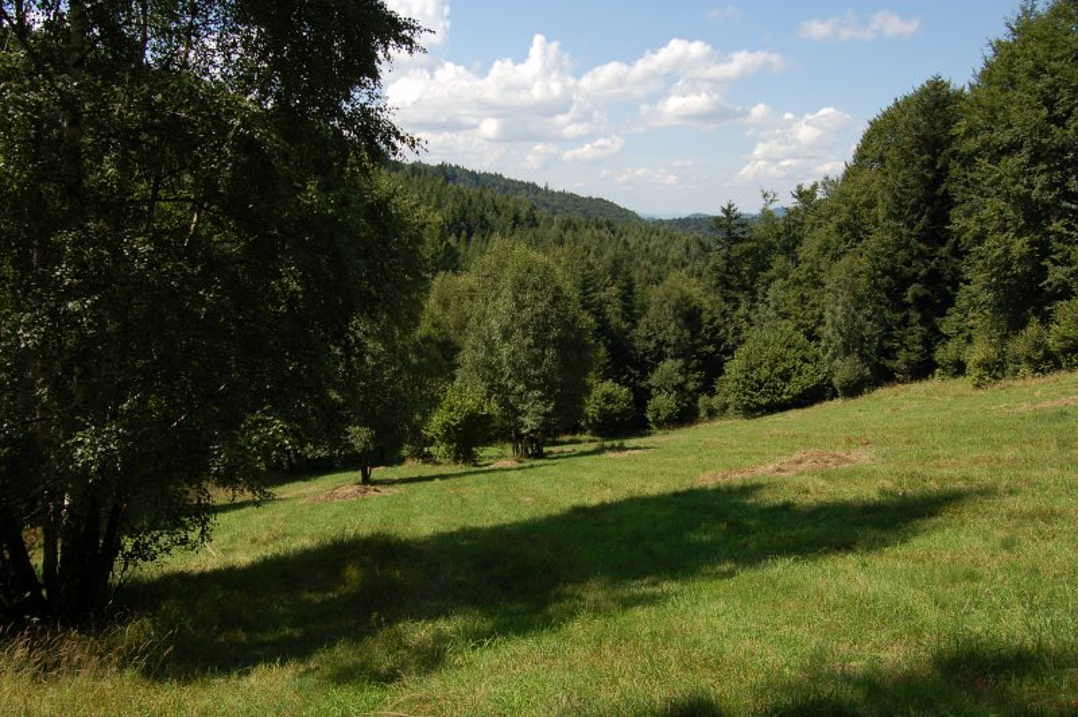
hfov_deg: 62.0
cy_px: 358
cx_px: 539
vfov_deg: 43.5
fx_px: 898
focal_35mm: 30
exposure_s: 1/320
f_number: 8
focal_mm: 20
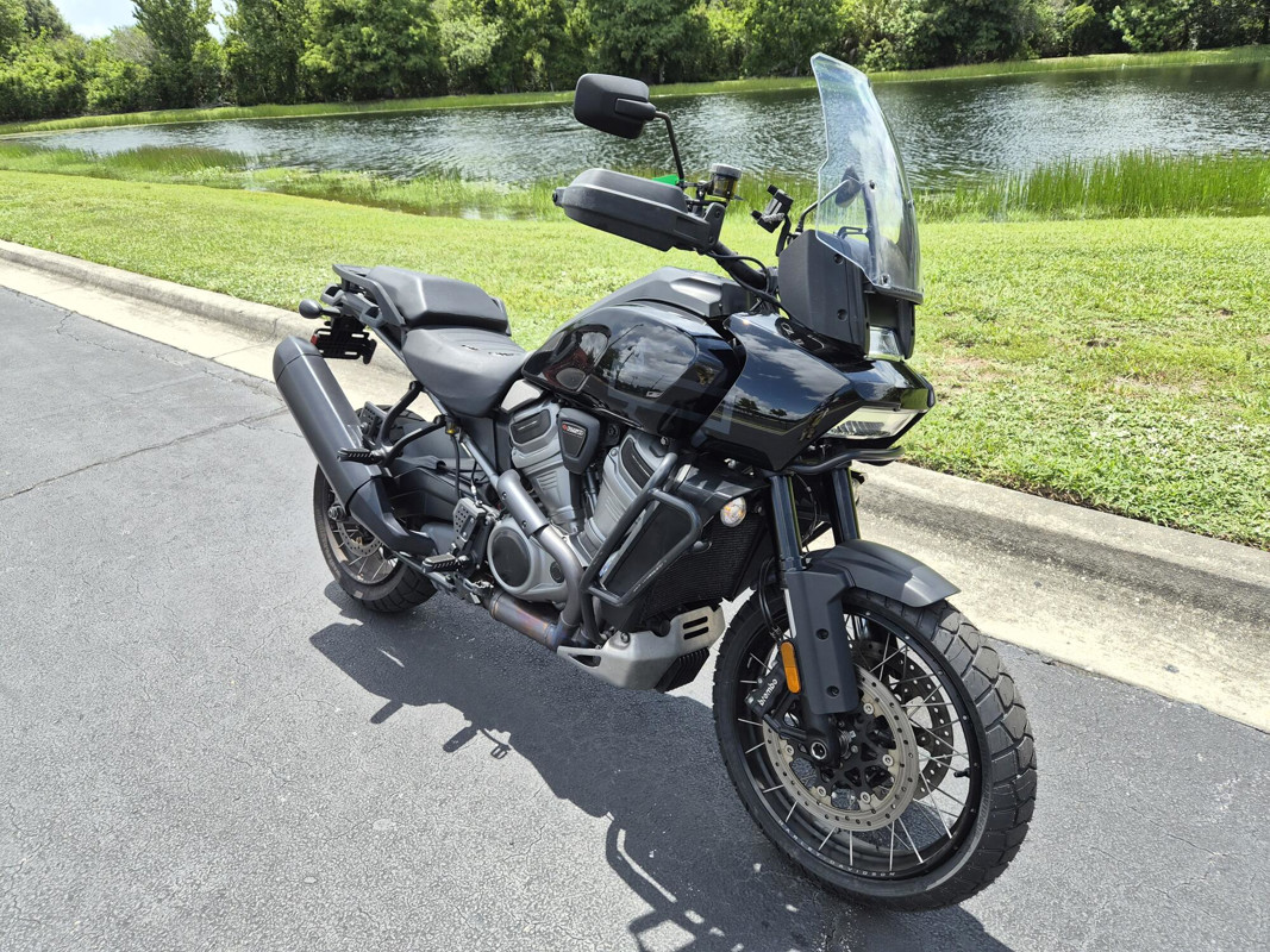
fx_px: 844
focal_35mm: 23
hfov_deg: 73.9
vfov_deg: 58.9
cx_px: 635
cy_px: 476
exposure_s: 1/2056
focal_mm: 5.4
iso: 80
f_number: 1.8
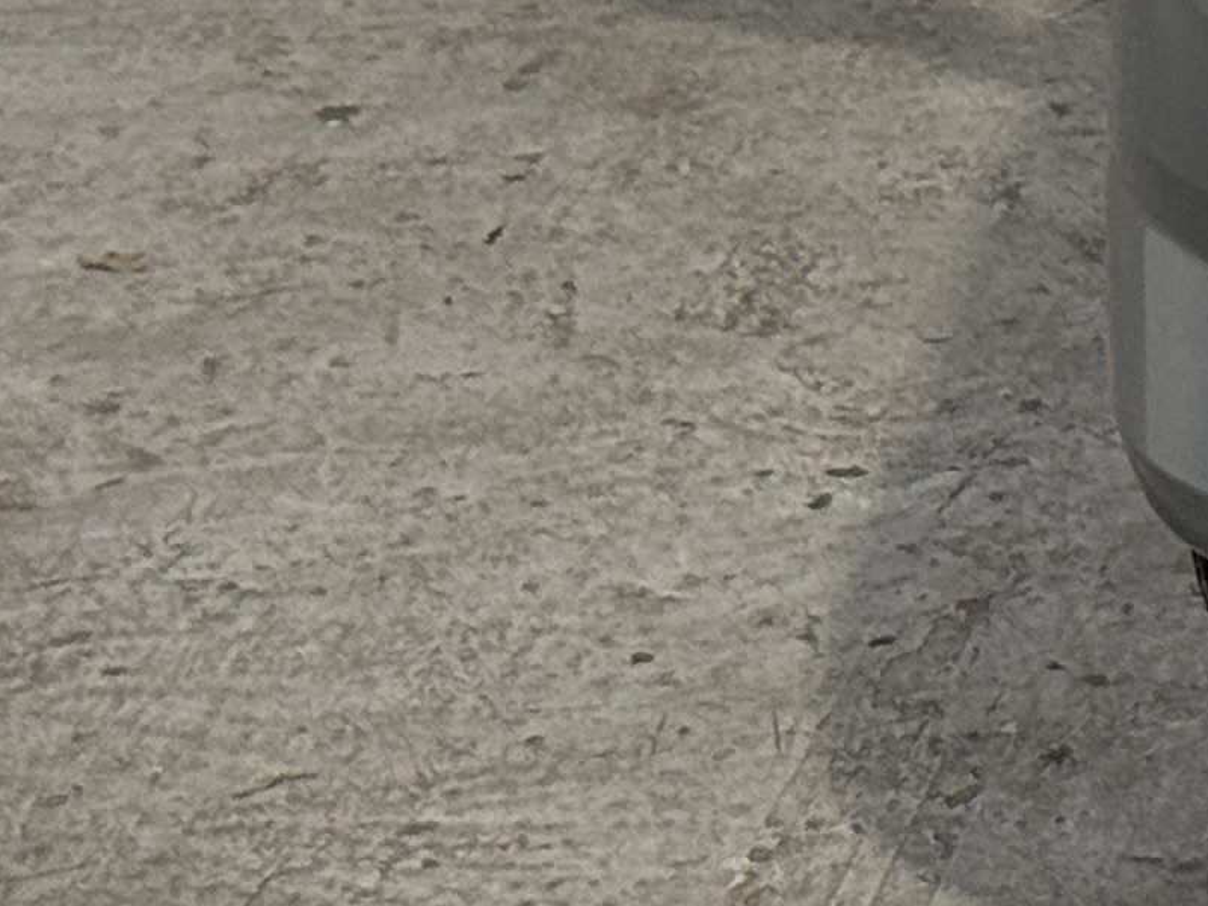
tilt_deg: -10.5
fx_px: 8445
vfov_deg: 6.0
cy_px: -918
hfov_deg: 7.7
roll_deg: +0.0
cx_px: 2644
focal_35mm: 242
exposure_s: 1/60
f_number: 1.78
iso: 80
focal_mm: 6.76
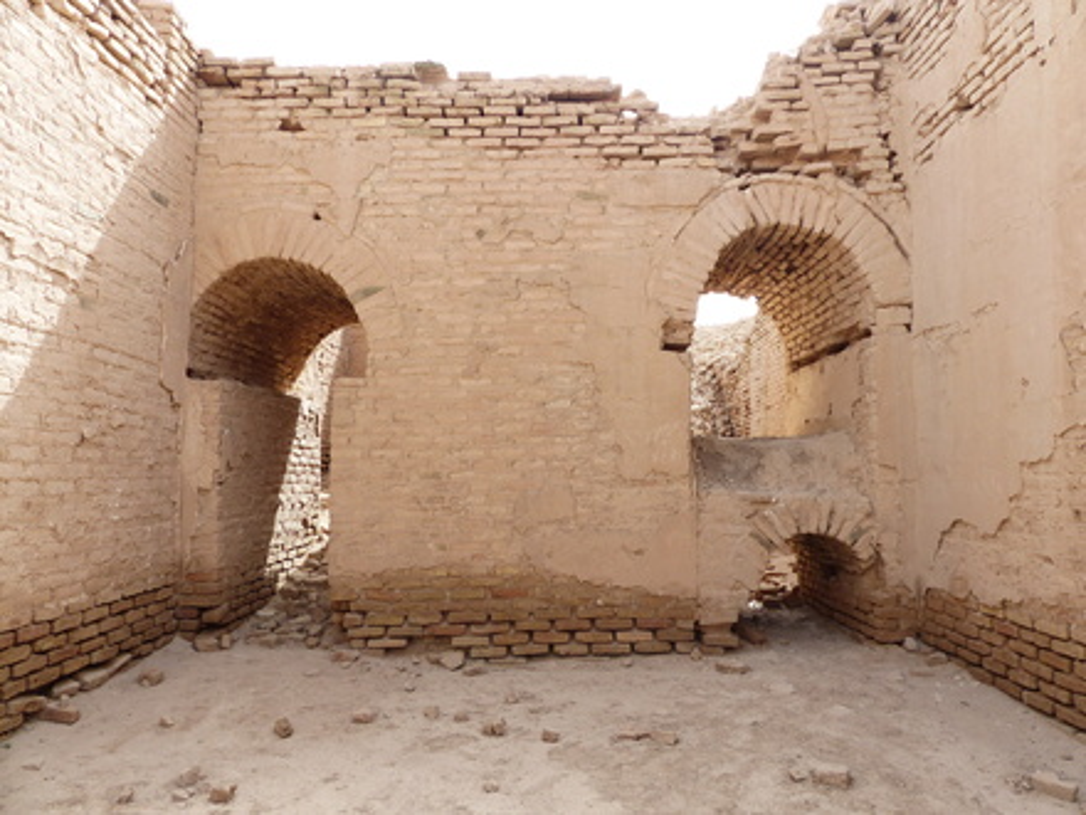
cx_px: 543
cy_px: 408
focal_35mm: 25
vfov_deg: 54.9
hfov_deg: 69.4
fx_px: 784
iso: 100
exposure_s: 1/250
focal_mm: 4.5
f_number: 4
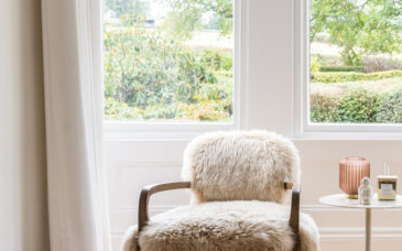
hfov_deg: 23.1
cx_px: 374
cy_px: 86
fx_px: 953
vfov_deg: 15.0
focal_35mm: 87
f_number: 8
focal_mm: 30
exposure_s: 1/25
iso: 400
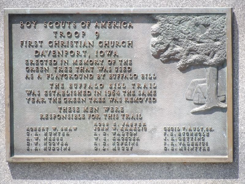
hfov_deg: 2.8
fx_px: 5089
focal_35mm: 719
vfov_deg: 2.1
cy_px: 92
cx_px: 122
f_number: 4.4
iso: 100
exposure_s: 1/143
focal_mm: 128.9
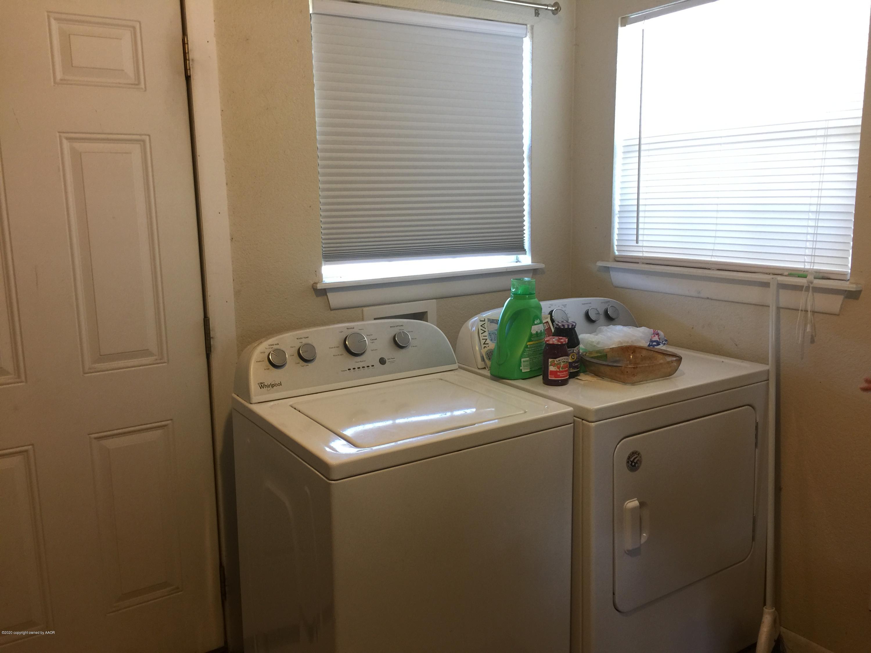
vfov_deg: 48.2
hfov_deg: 61.7
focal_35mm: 29
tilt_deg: -10.1
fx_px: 730
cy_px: 326
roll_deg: +0.1
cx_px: 436
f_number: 2.2
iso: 50
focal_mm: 4.15
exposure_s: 1/15
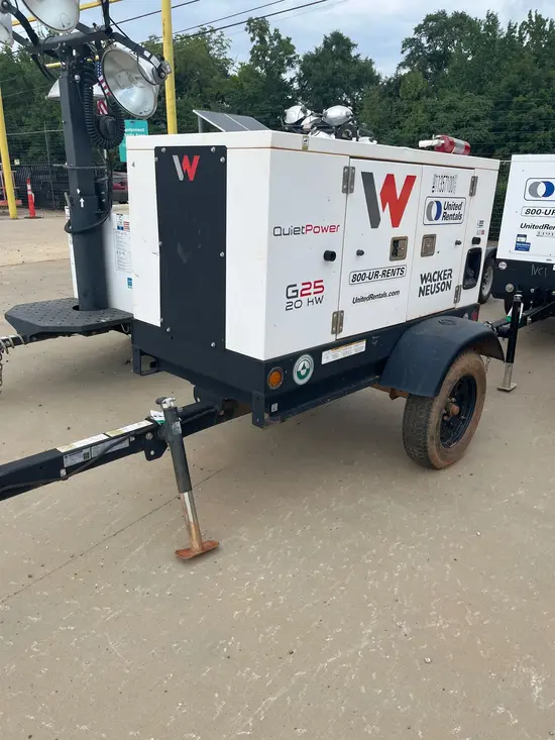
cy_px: 370
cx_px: 278
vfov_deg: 67.3
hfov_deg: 53.1
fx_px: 556
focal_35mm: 26
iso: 50
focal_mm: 5.1
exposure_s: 1/2137
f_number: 1.6
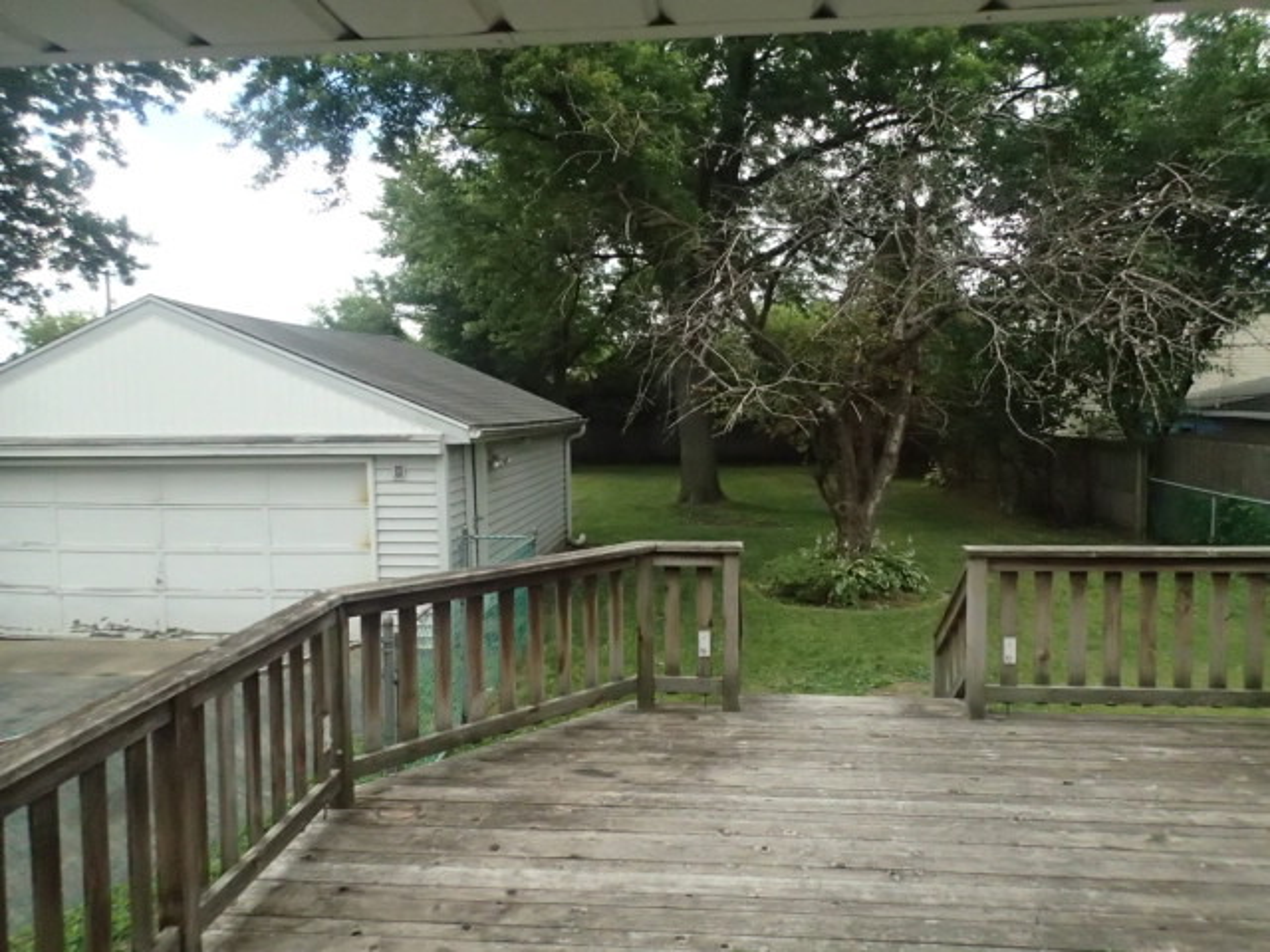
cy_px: 476
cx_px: 635
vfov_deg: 54.9
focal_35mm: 25
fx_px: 917
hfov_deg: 69.4
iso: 1600
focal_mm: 4.5
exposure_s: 1/640
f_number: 8
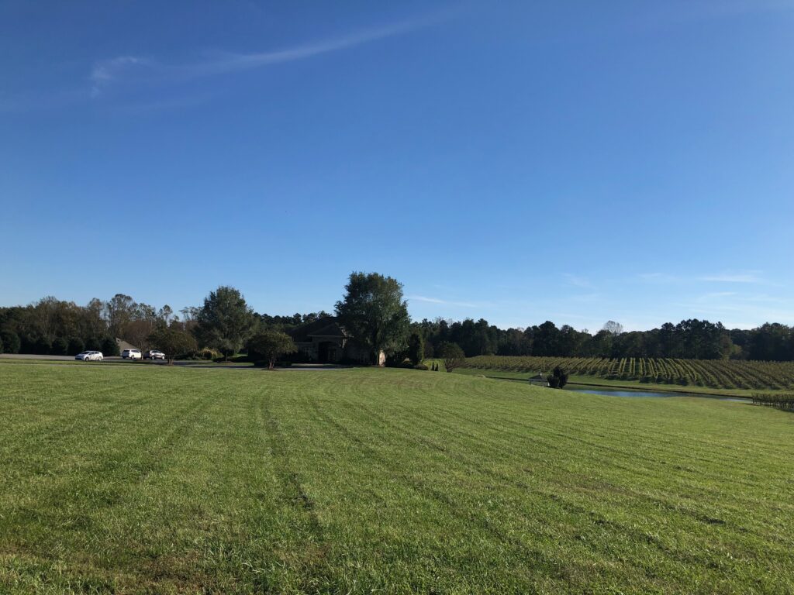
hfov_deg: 63.4
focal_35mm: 28
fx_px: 642
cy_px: 298
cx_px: 397
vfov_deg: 49.7
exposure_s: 1/2404
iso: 20
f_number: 1.8
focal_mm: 4
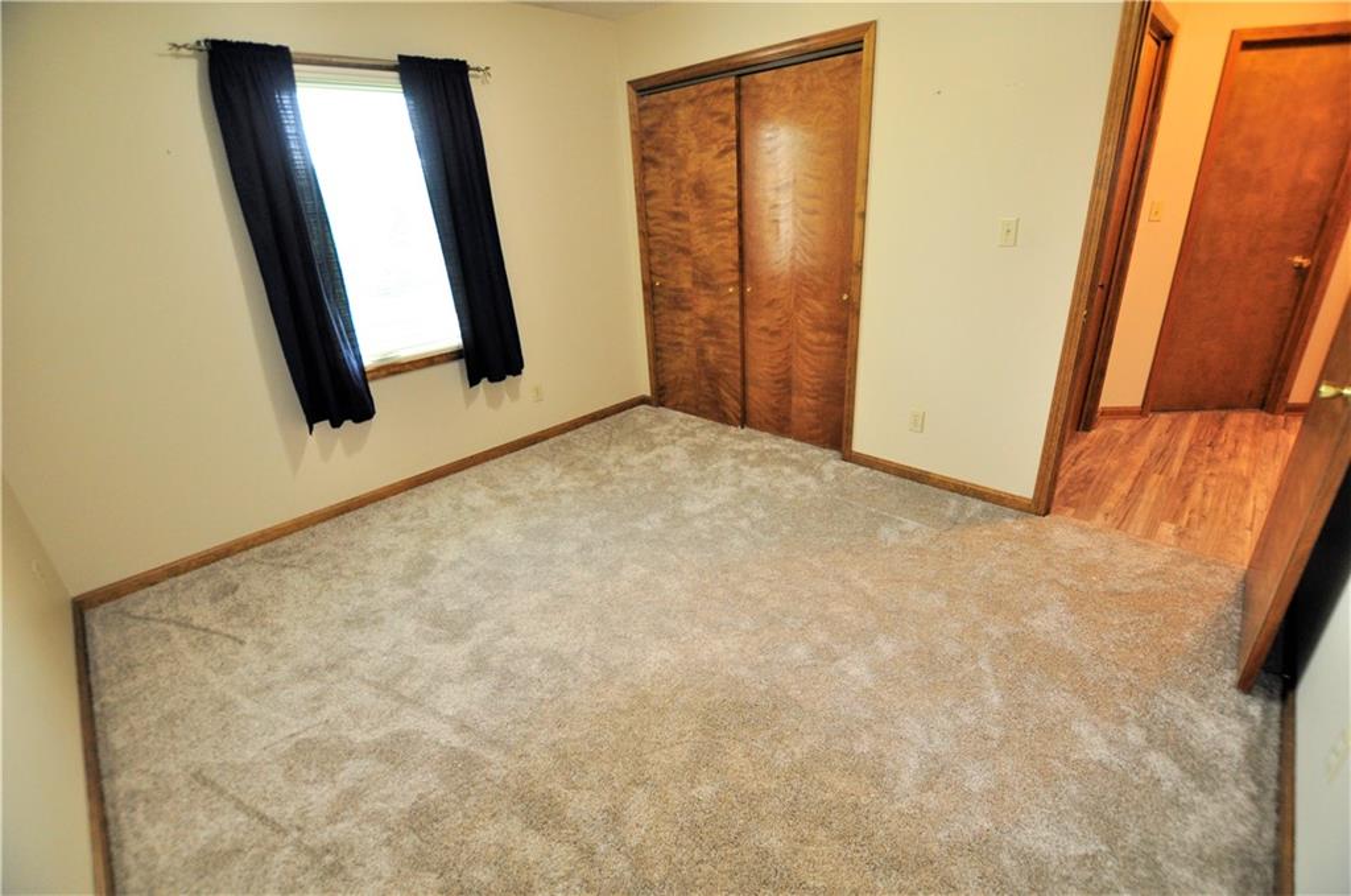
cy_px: 448
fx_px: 562
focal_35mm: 15
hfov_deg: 100.5
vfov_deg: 77.1
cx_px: 676
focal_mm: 10
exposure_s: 1/50
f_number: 3.5
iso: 800
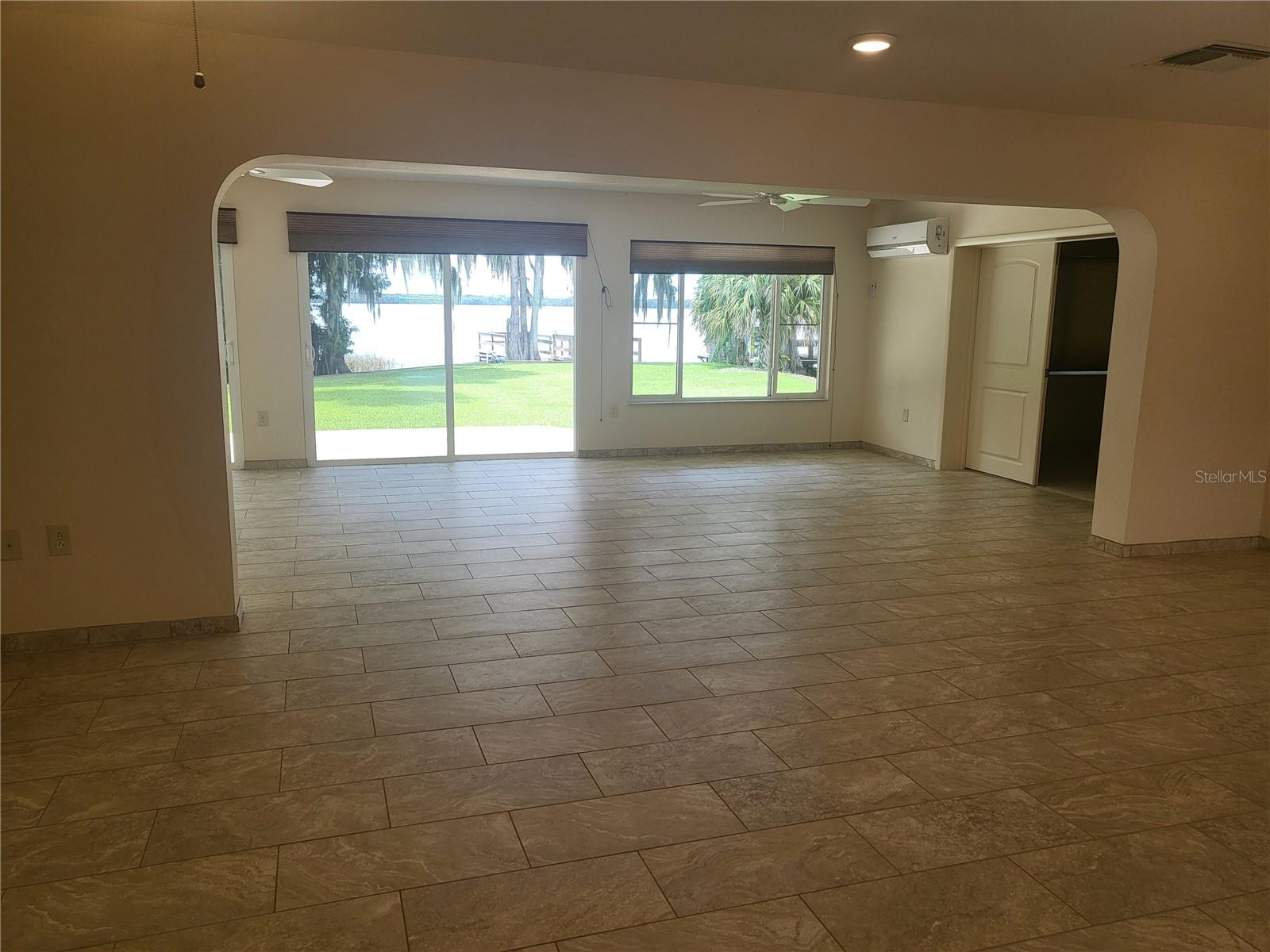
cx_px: 635
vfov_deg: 53.1
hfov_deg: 67.3
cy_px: 476
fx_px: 954
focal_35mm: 26
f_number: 1.8
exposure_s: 1/222
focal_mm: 4.25
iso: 50
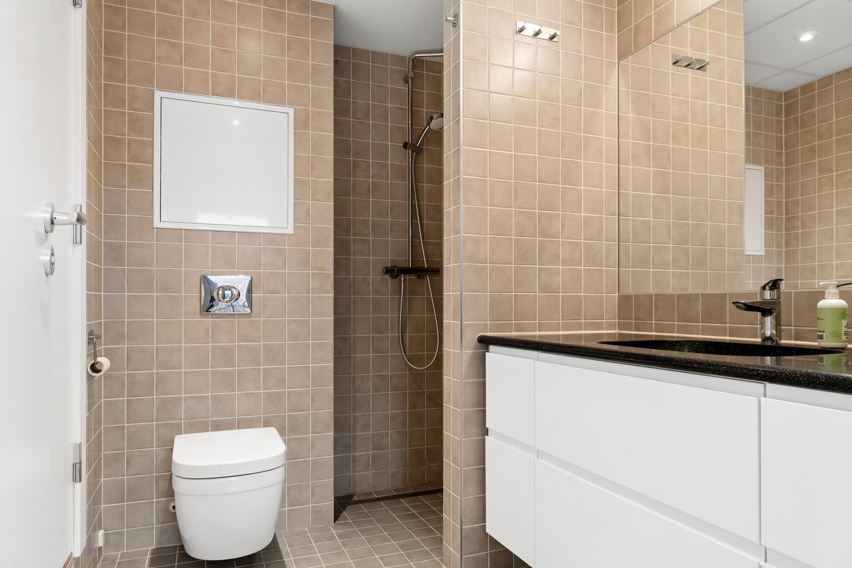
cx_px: 426
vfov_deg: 56.2
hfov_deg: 77.3
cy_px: 284
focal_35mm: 22
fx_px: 533
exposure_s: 1/20
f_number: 8
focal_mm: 15
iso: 200
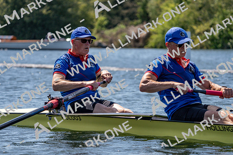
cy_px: 78
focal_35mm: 201
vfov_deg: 6.8
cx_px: 116
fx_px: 1301
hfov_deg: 10.2
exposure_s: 1/2000
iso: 320
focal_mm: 200
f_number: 5.6
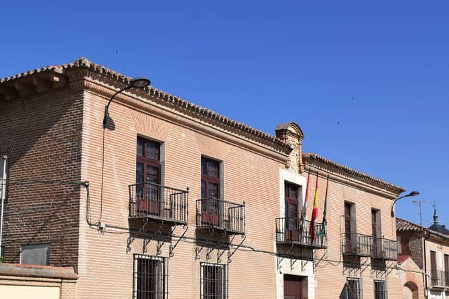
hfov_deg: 36.0
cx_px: 169
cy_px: 192
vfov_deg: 24.5
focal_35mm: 55
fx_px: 686
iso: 400
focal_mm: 24
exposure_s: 1/2000
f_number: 8
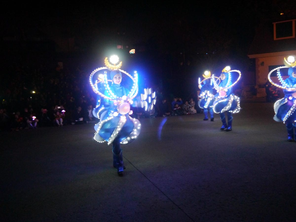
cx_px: 148
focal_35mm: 28
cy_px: 111
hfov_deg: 63.4
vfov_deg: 49.7
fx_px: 239
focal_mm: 14
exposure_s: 1/25
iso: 1600
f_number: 3.5
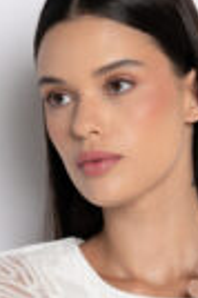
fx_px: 1786
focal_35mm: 216
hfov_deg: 6.3
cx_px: 156
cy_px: 526
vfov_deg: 9.1
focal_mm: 48
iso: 320
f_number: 5
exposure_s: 1/125
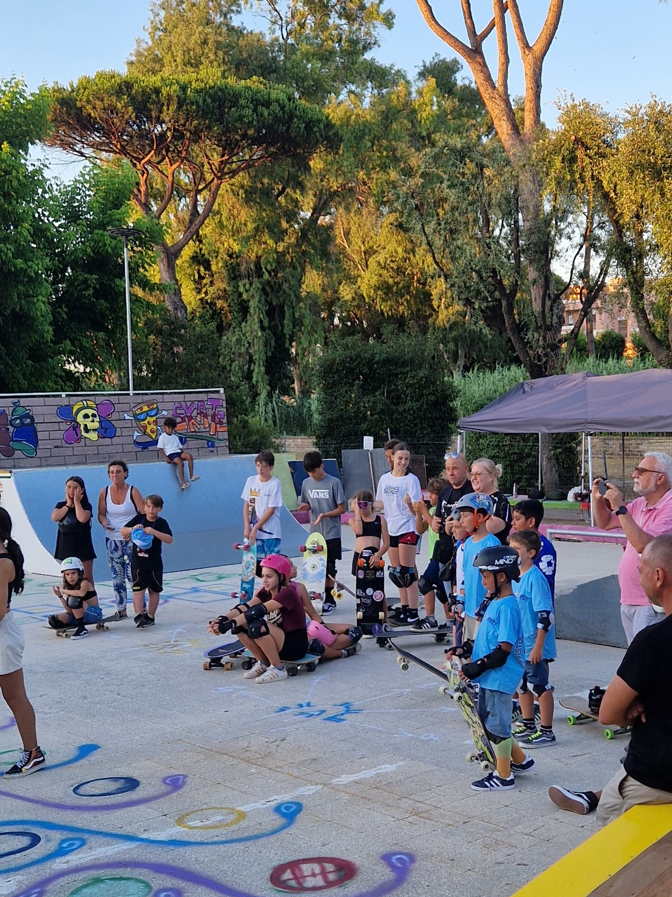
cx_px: 453
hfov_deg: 28.9
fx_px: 1294
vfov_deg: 37.9
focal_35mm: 50
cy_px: 572
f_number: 1.8
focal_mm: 5.4
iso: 50
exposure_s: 1/180
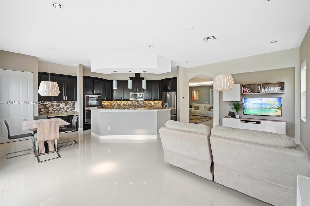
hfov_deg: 100.5
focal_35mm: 15
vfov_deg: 77.2
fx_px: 129
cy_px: 103
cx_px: 155
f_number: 8
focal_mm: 15
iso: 200
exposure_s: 1/4
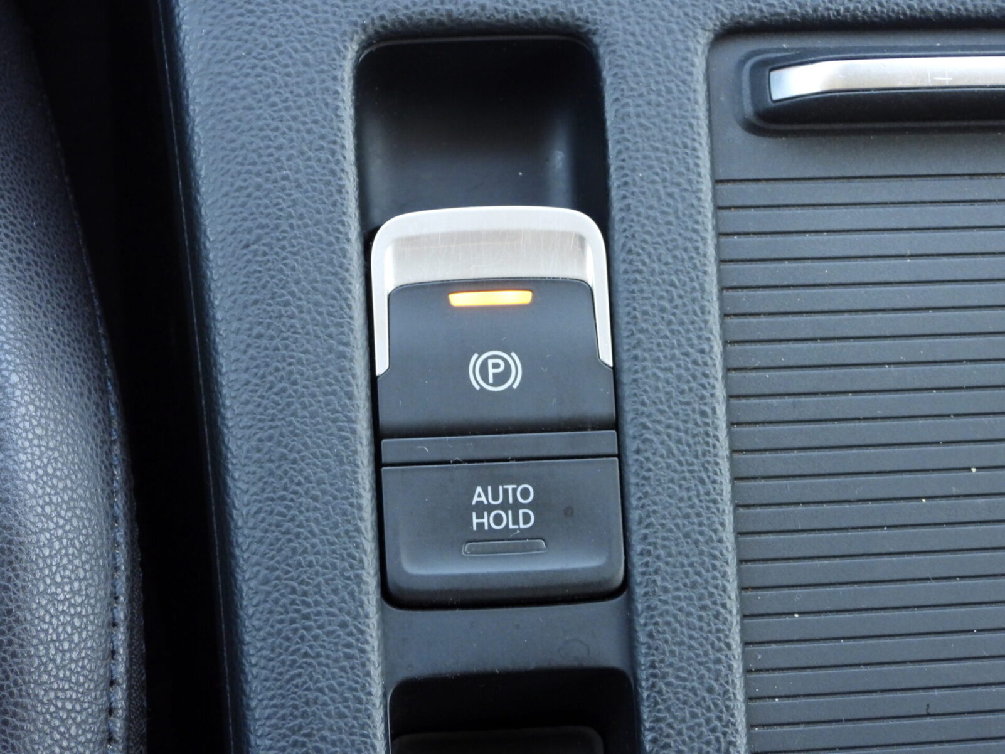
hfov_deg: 18.7
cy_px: 377
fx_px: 3049
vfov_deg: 14.1
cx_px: 502
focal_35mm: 105
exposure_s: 1/50
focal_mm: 18.9
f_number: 4
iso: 400
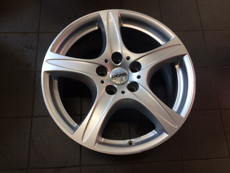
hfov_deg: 61.7
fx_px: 193
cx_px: 115
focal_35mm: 29
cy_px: 86
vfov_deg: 48.2
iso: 50
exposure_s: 1/50
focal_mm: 4.15
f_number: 2.2
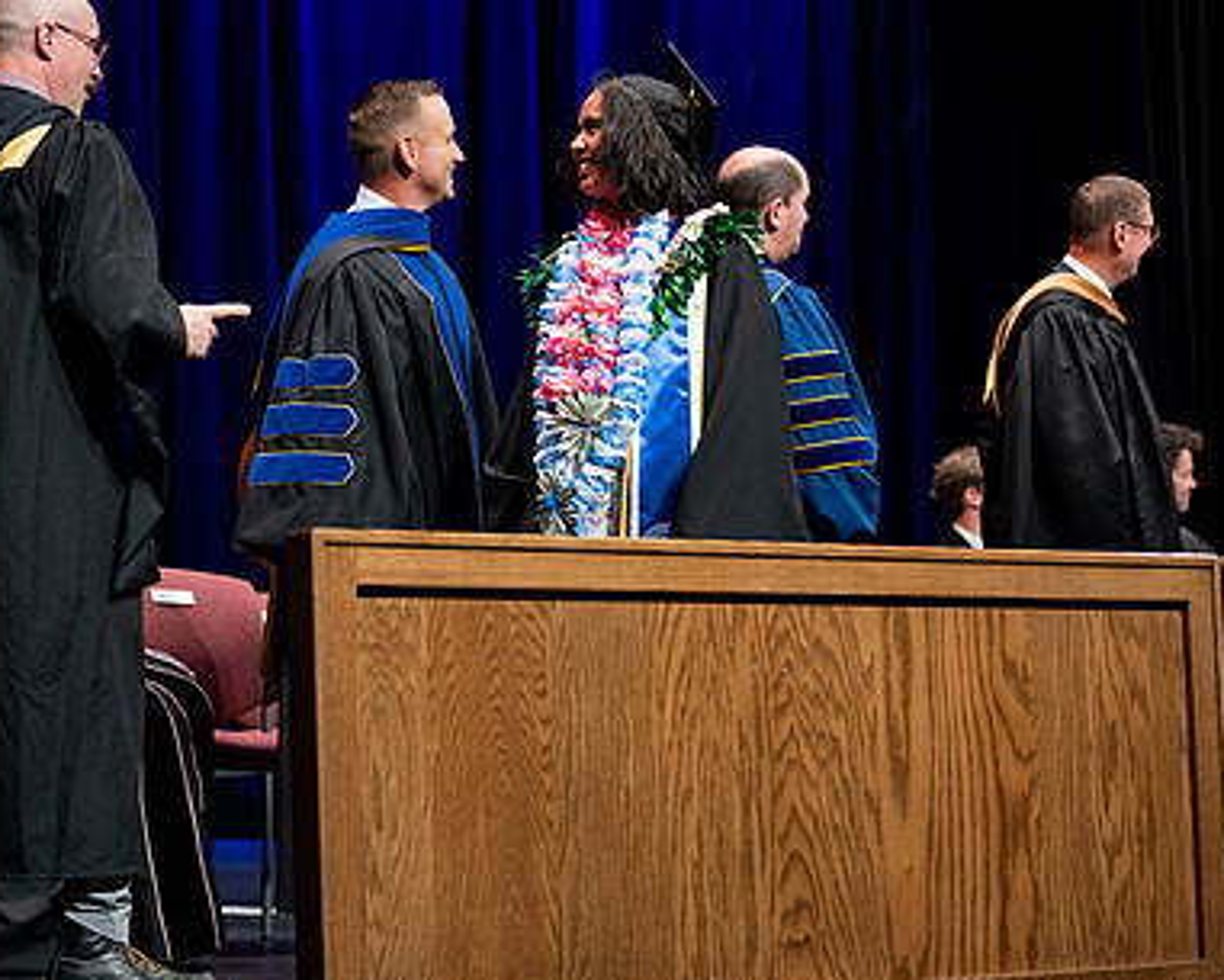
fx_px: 3623
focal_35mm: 100
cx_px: 376
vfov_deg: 15.4
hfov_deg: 19.1
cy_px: 545
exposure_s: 1/250
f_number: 2.8
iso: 500
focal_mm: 70
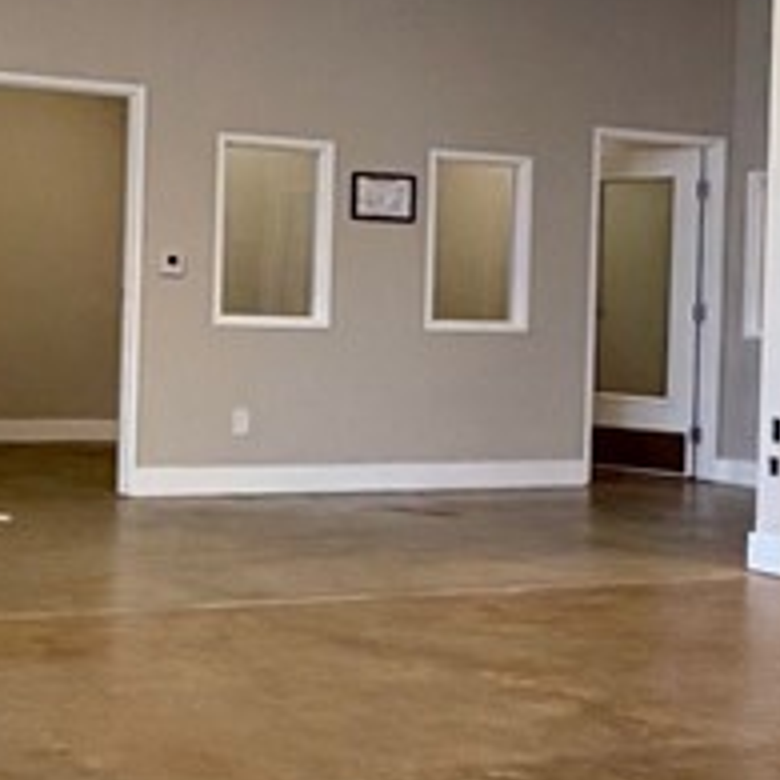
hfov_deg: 26.1
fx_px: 1657
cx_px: 168
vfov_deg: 26.4
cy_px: 320
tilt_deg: +0.6
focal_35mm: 65
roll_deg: -1.7
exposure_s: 1/120
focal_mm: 2.22
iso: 200
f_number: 2.2
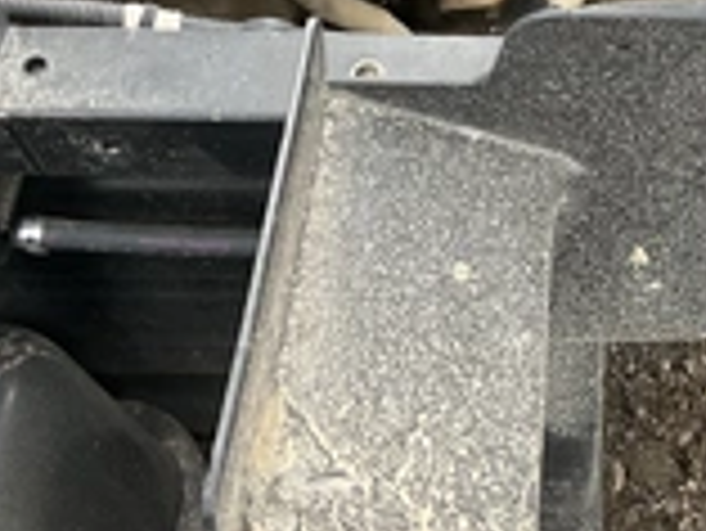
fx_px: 1510
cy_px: -135
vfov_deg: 18.7
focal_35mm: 74
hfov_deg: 26.1
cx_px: 481
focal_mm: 3
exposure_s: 1/90
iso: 64
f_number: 1.8
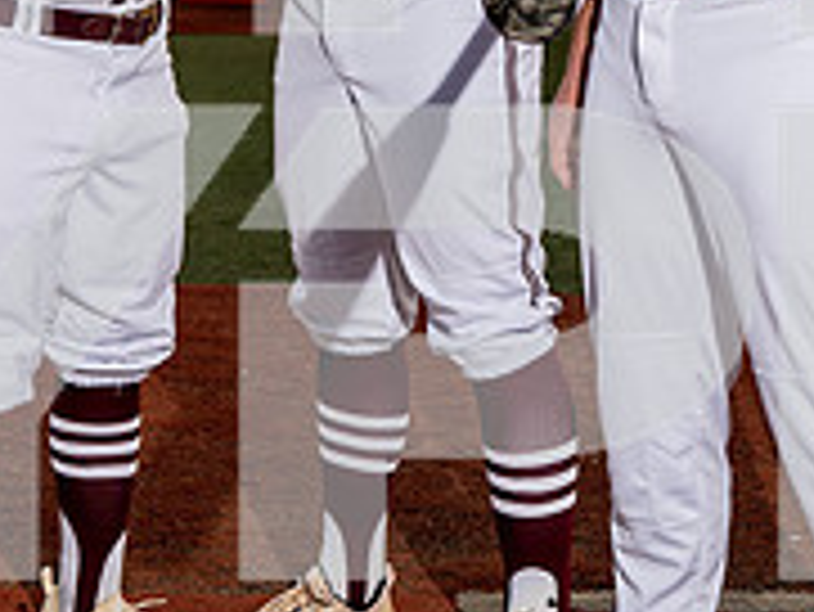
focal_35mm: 108
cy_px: -200
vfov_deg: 13.2
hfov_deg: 18.0
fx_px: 2541
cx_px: 166
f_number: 6.3
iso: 250
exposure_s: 1/250
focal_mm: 35
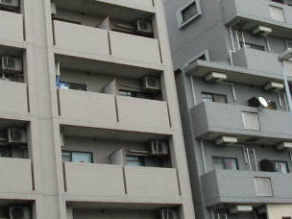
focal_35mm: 80
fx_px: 675
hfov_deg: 24.4
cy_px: 61
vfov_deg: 18.3
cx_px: 129
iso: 50
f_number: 4.1
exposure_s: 1/243
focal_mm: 5.8
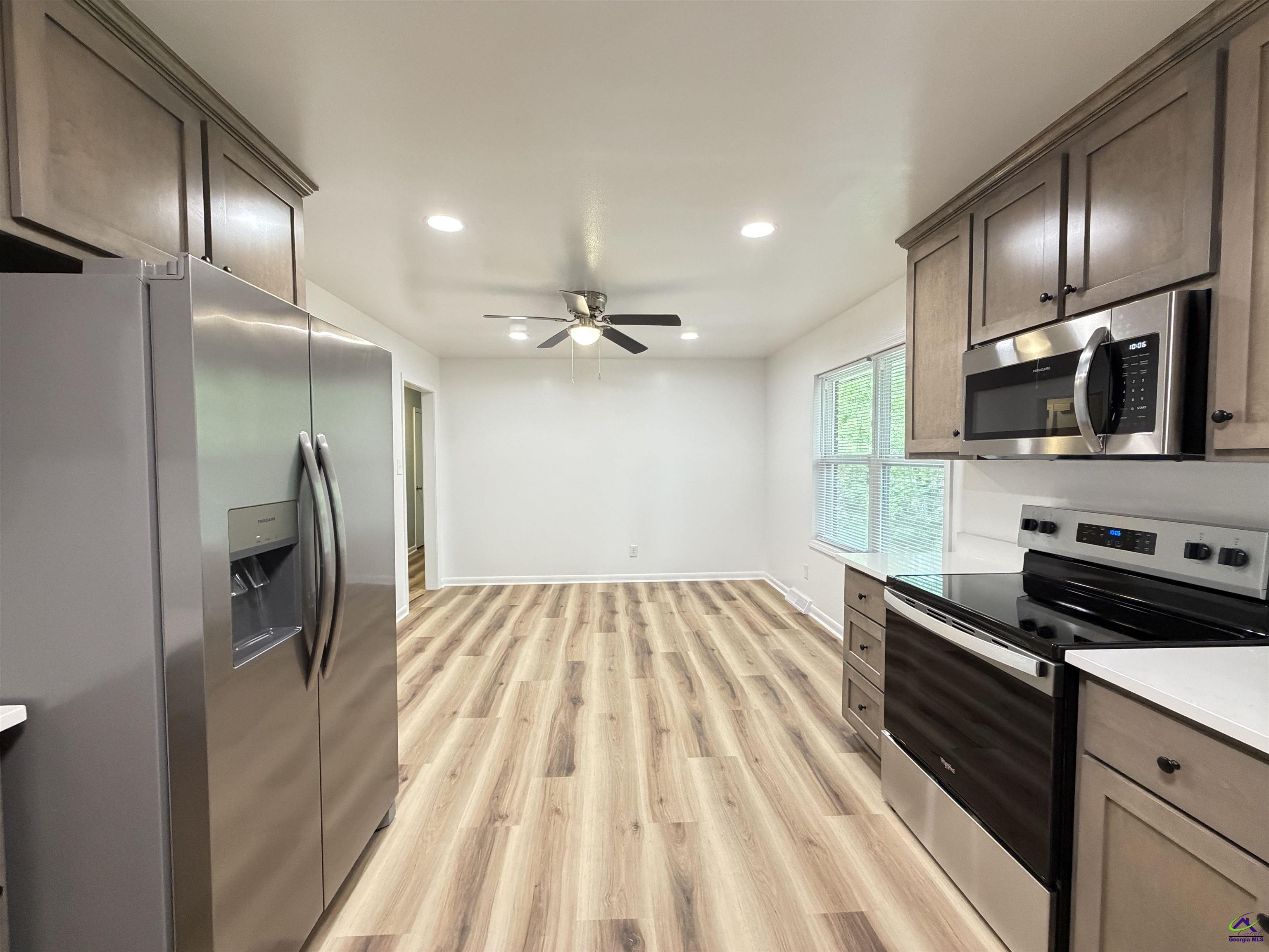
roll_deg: +0.2
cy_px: 476
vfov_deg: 85.7
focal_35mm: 14
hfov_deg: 102.1
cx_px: 634
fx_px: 513
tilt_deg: -2.4
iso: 500
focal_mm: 2.22
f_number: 2.2
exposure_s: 1/60
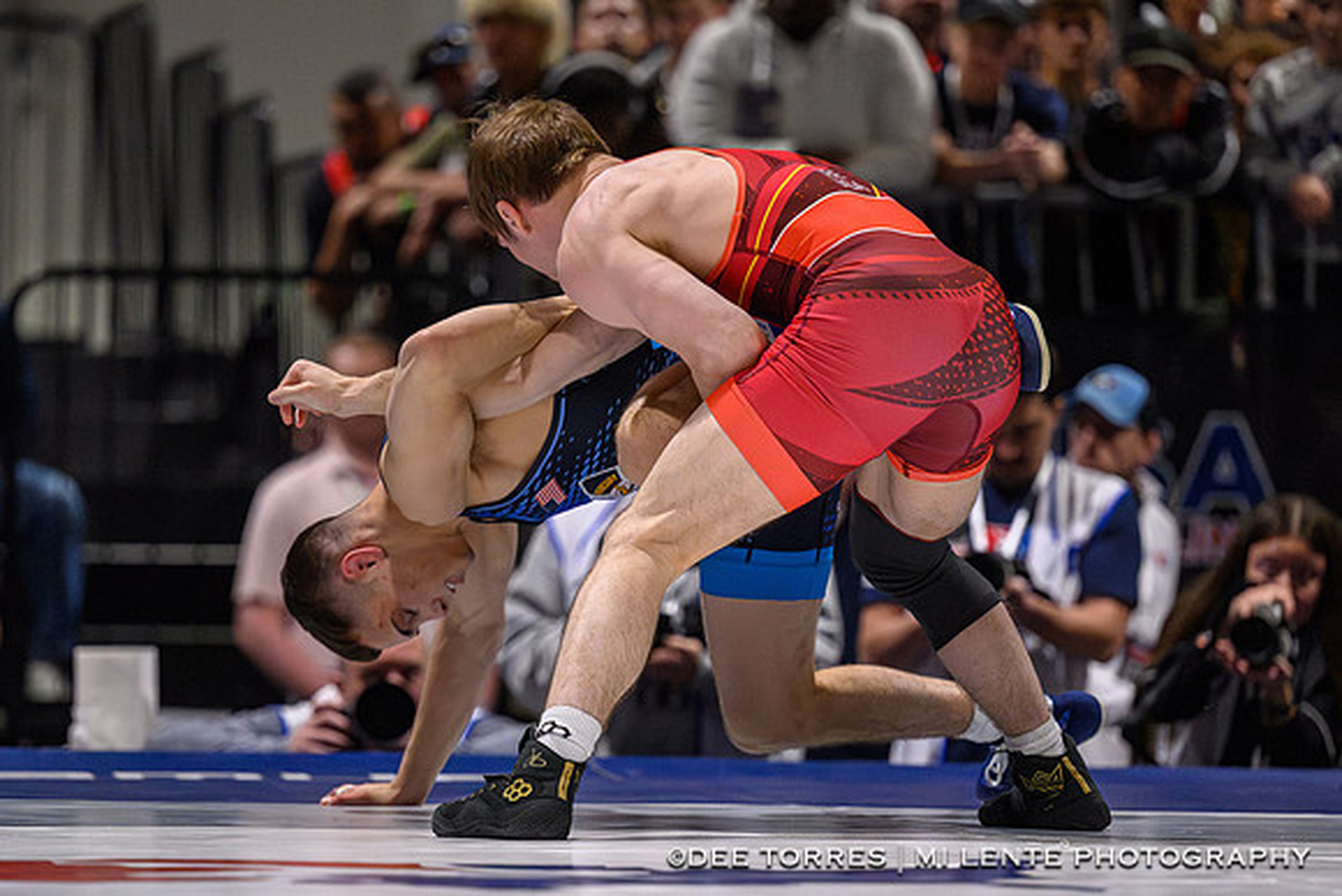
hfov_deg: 8.8
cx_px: 503
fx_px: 8711
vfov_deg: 5.9
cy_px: 560
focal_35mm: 234
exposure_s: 1/800
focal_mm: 160
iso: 9000
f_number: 2.8
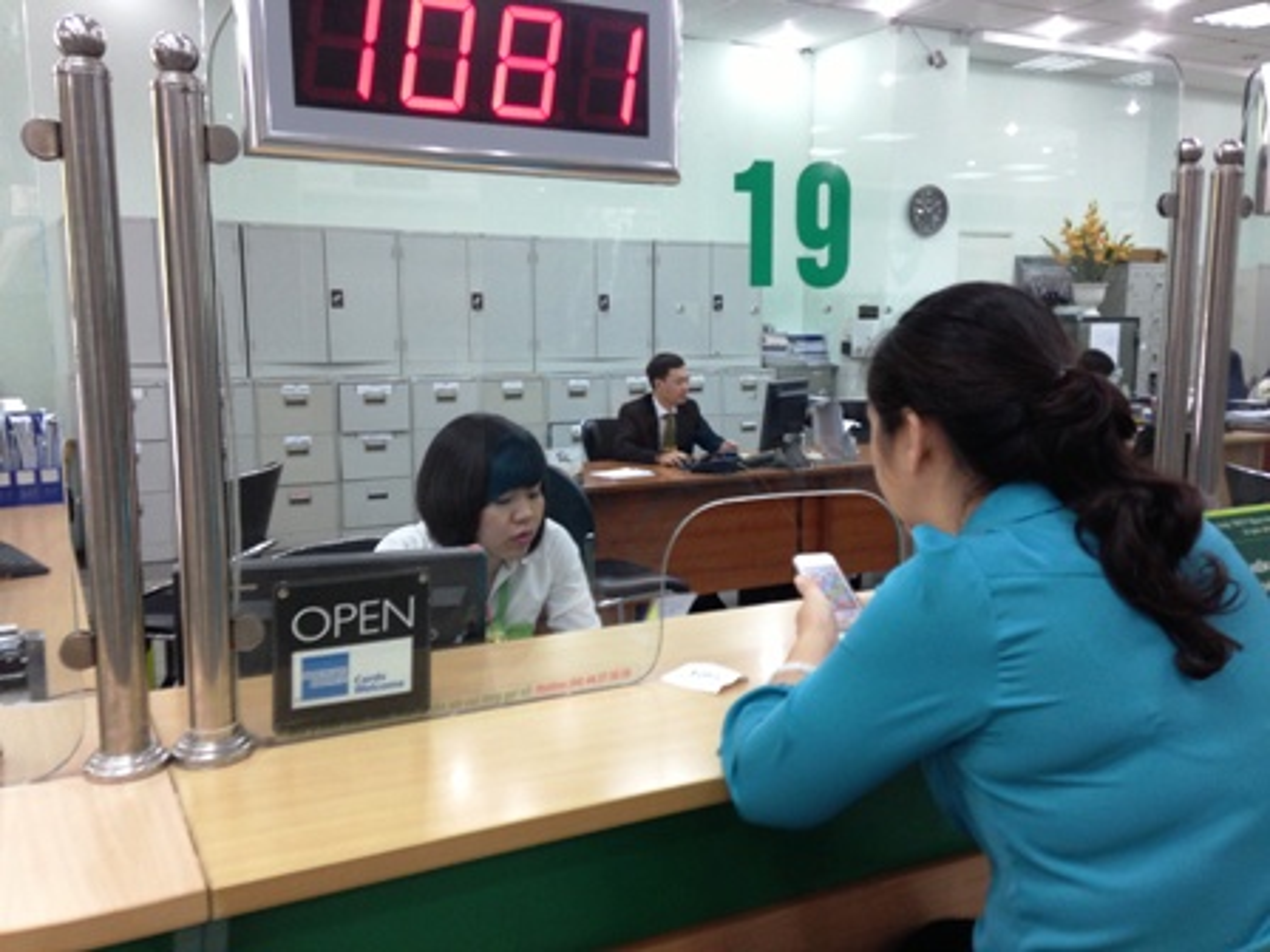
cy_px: 476
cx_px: 635
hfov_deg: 55.4
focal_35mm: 33
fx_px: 1211
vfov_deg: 42.9
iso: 125
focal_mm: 4.13
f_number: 2.4
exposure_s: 1/20
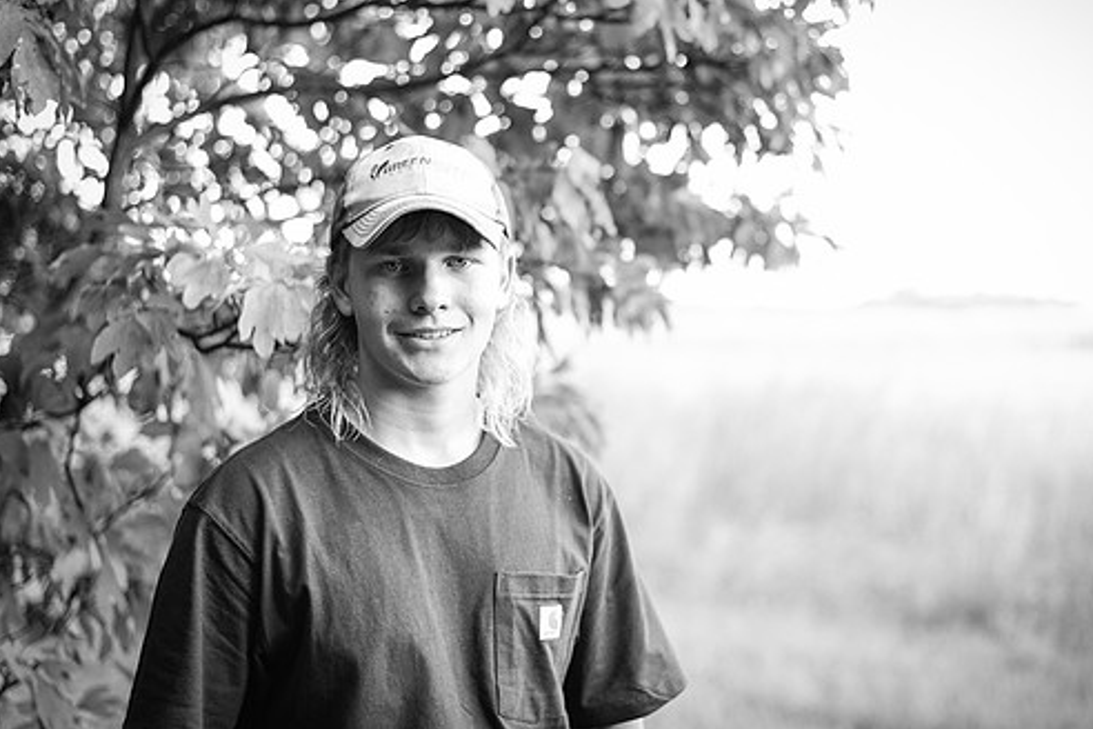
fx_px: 1791
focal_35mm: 59
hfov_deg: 33.9
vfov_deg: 23.0
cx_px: 631
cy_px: 330
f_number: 2.2
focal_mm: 50
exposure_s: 1/1000
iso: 1600
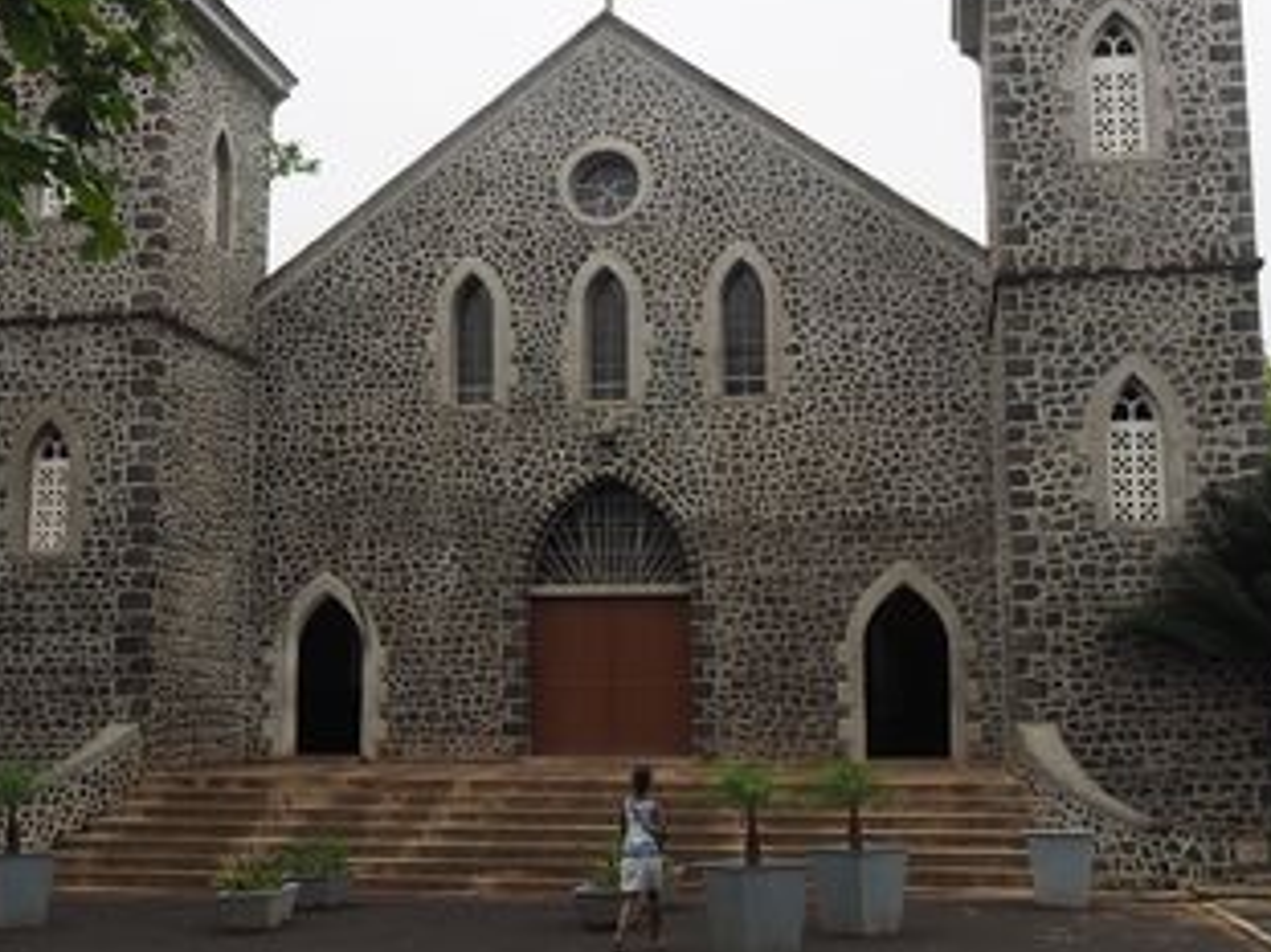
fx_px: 1652
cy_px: 443
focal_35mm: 45
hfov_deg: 42.1
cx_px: 584
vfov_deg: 32.2
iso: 200
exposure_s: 1/160
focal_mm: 14
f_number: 6.3
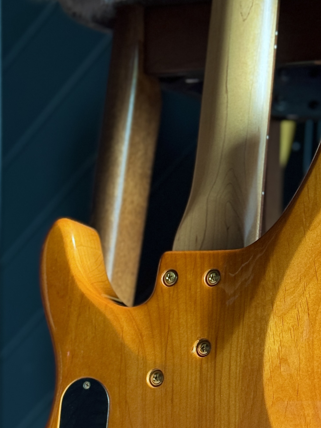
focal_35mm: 99
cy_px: 396
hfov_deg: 14.9
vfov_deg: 19.4
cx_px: 174
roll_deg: -0.5
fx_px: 1224
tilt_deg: -3.5
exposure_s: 1/60
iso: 250
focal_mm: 6.76
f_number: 1.78
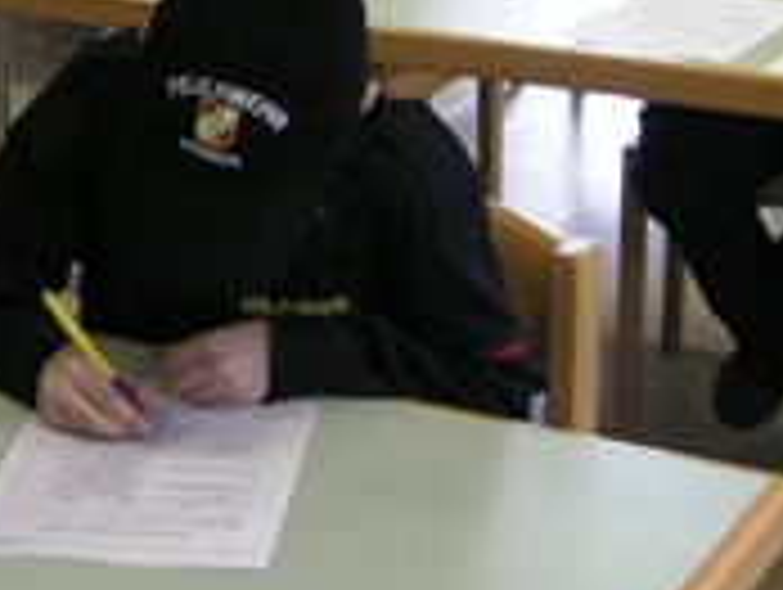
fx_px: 2310
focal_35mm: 102
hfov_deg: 19.0
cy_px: 45
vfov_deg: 14.4
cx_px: 108
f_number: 2.8
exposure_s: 1/45
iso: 80
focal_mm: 6.1
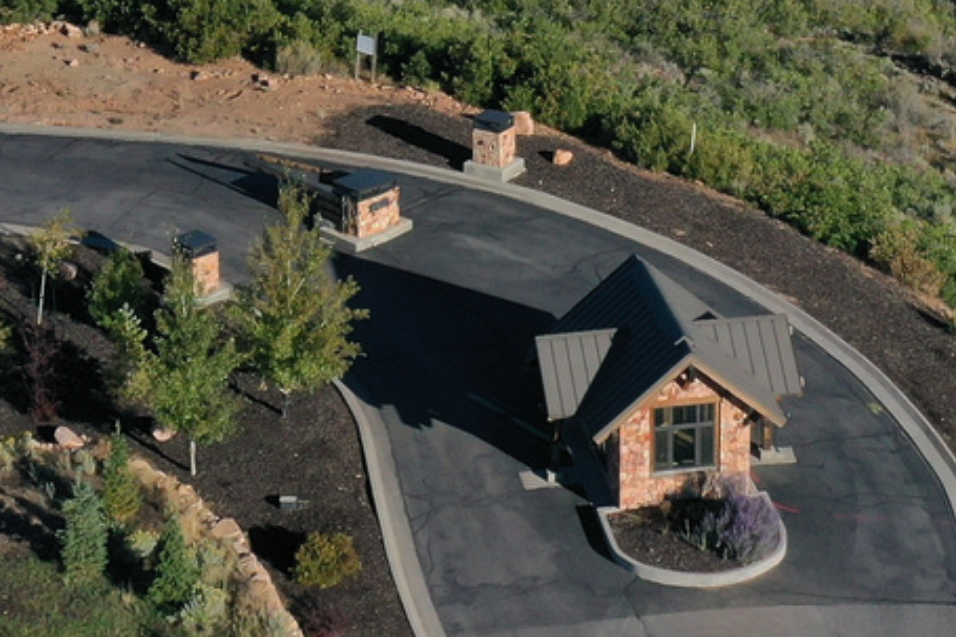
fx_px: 3345
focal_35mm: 126
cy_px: -514
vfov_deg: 10.2
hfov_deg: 16.3
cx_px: 565
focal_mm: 10.26
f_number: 6.3
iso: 100
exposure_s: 1/800
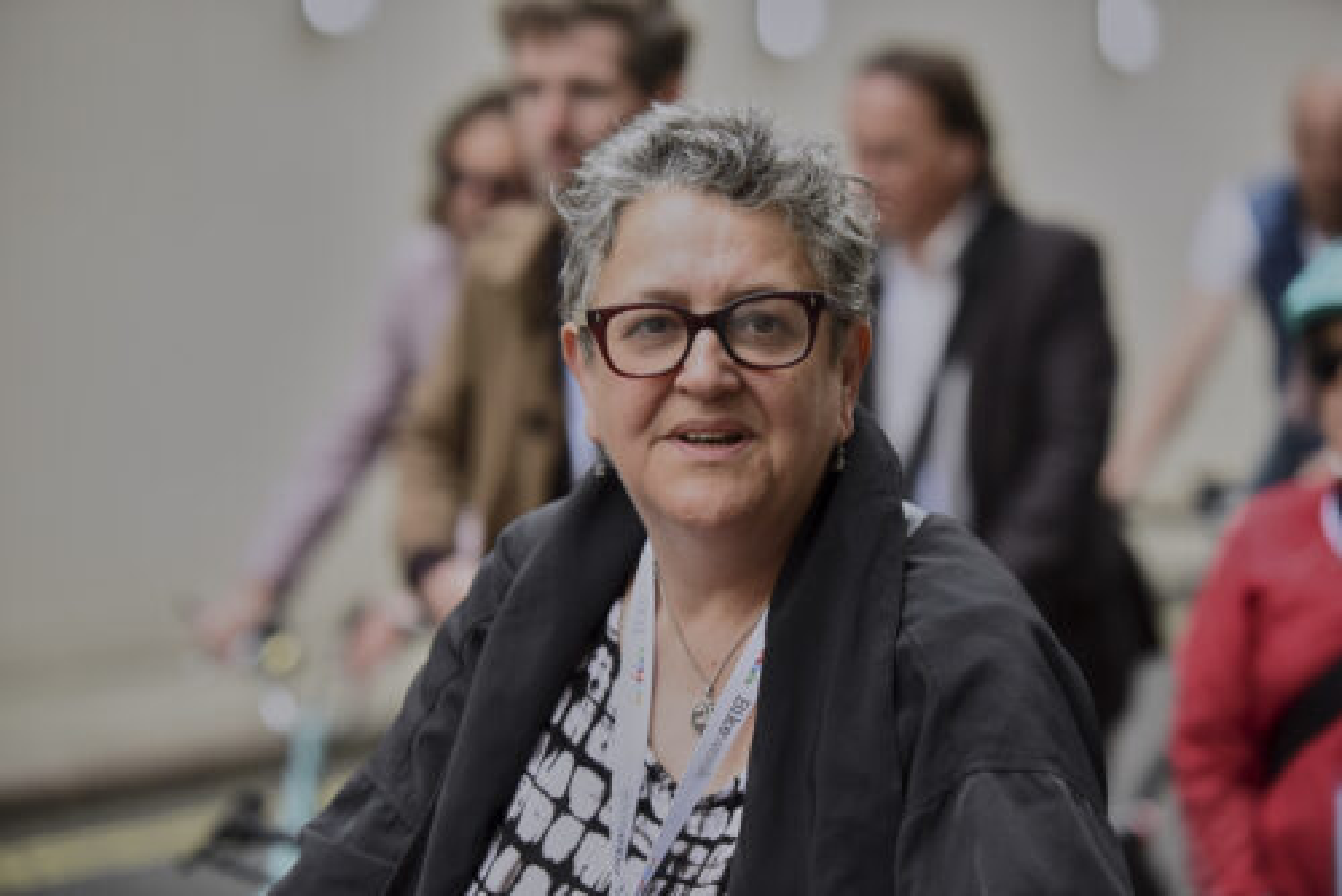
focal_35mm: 112
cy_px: 448
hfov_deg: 18.3
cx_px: 671
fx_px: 4177
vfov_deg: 12.2
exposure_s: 1/1000
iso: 1400
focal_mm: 112
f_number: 3.5
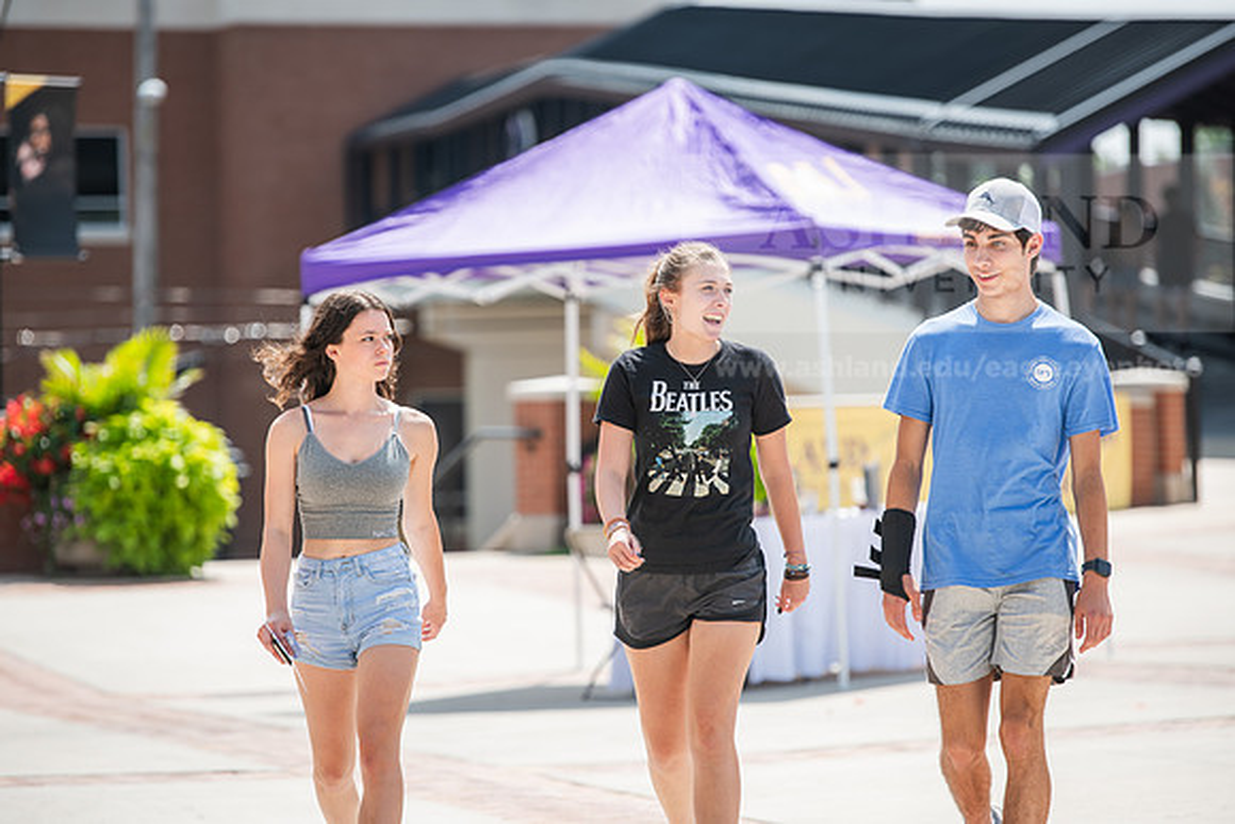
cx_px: 618
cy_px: 412
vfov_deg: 7.6
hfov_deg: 11.4
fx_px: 6176
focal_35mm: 180
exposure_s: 1/320
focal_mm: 180
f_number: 4
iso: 64
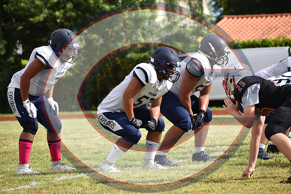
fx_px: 2183
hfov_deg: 7.6
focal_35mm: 270
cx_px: 146
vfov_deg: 5.1
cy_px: 97
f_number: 6.3
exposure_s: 1/1600
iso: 400
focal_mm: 180
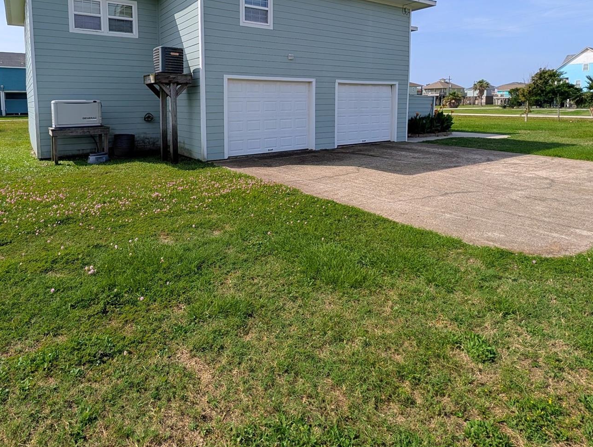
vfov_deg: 66.0
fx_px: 326
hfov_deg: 83.6
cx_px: 238
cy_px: 132
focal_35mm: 19
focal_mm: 2.02
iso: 51
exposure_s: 1/3436
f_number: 1.7
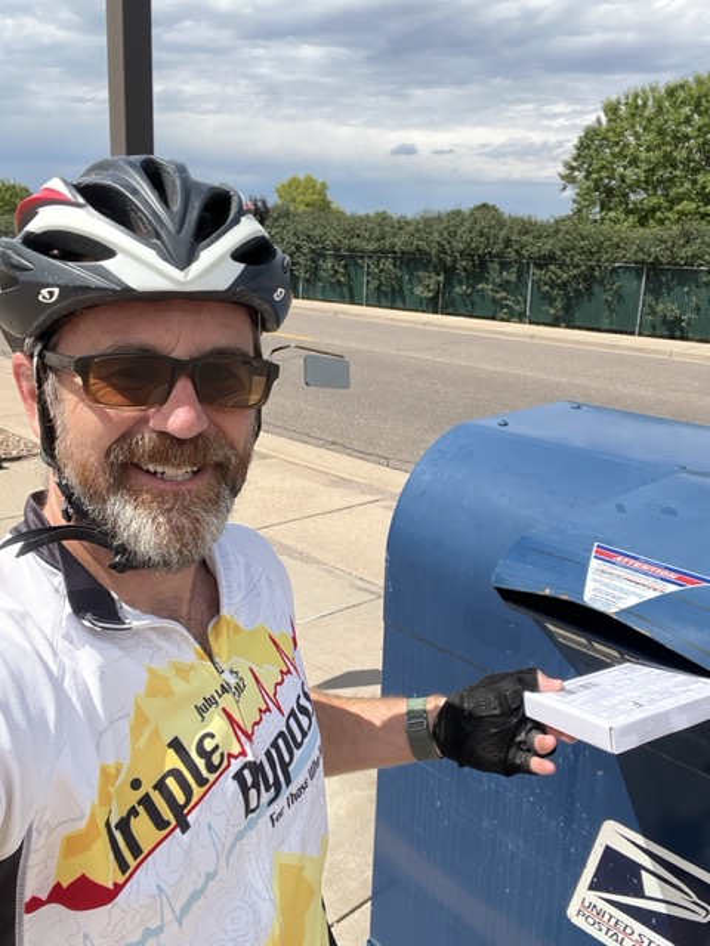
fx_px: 820
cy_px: 473
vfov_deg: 60.0
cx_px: 355
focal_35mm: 30
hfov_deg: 46.8
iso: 32
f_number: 2.2
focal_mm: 2.71
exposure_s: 1/684
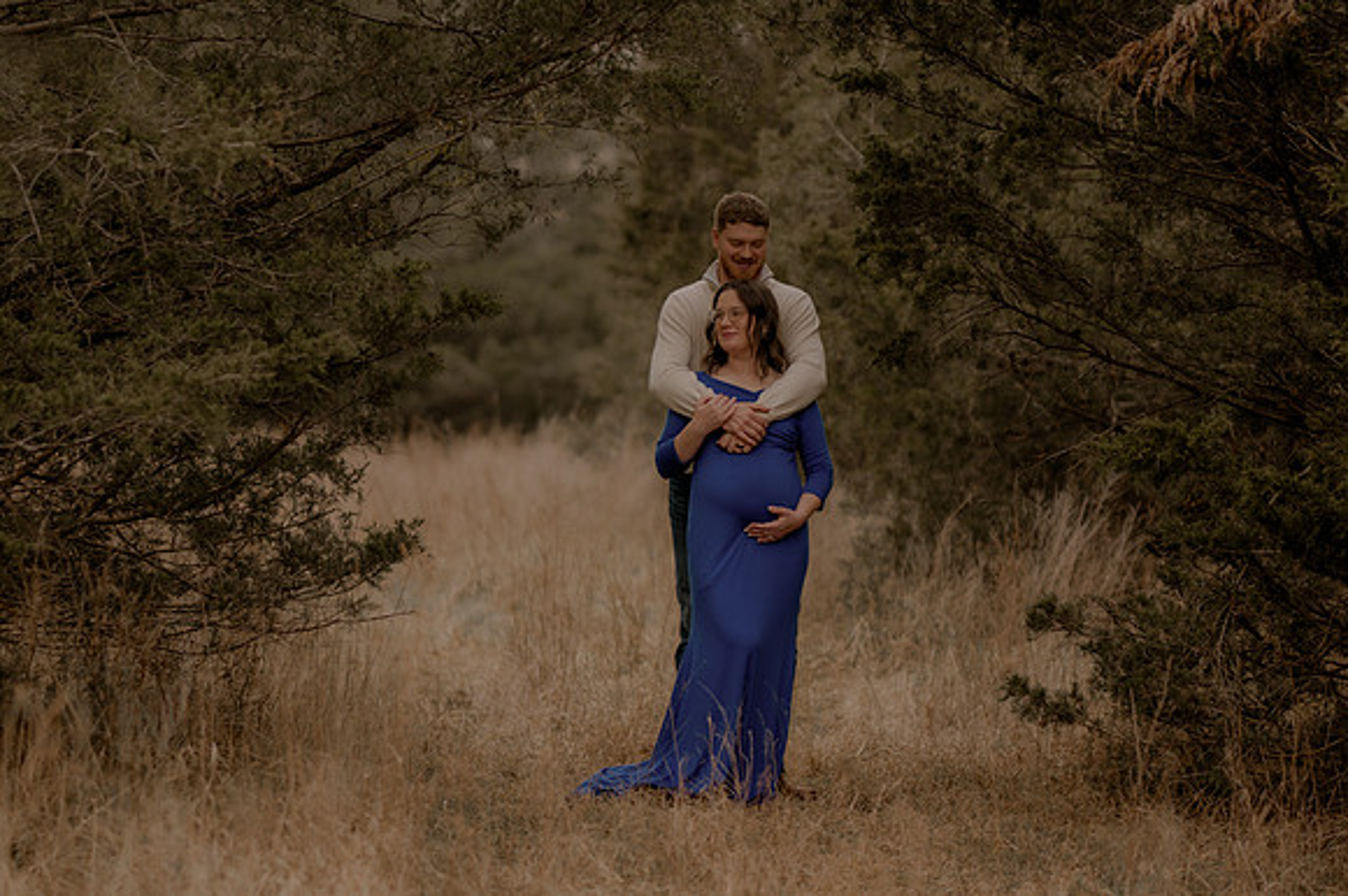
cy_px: 439
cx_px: 705
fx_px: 5053
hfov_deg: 15.2
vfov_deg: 10.1
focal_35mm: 135
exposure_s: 1/1600
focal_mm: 85
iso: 200
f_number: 1.4
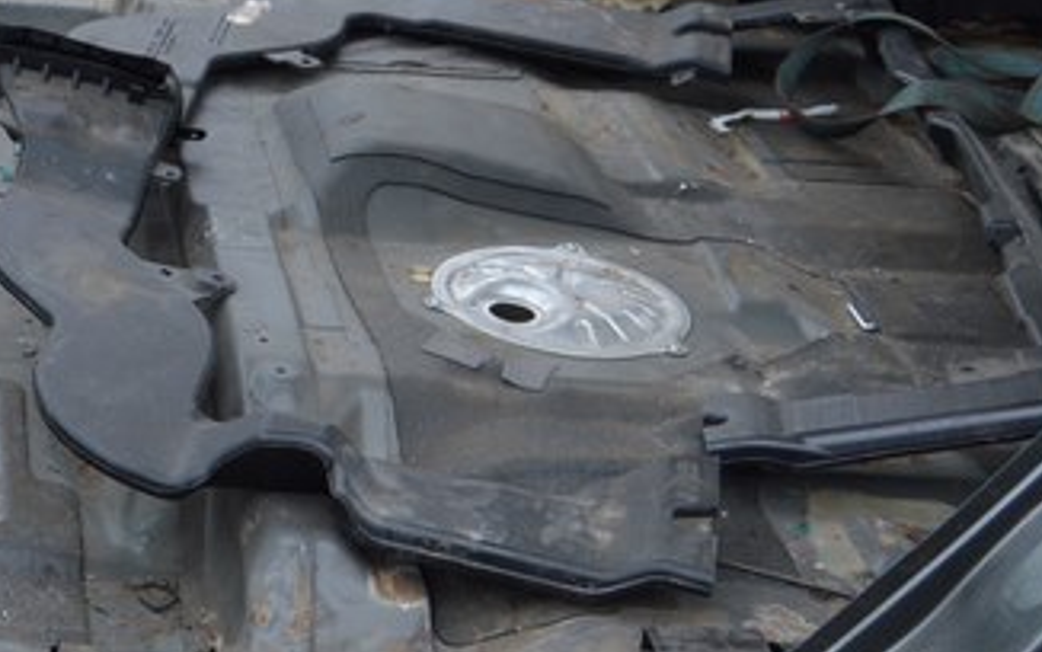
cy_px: -75
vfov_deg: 13.4
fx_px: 2727
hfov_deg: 20.1
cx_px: -243
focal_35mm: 96
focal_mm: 20
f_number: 5.6
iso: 125
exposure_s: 1/125
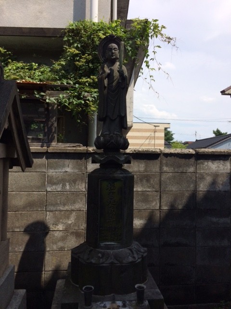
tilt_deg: -0.2
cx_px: 116
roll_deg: -1.2
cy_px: 154
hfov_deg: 48.2
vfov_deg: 61.7
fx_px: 258
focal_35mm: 29
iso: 32
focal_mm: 4.15
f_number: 2.2
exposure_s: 1/2415
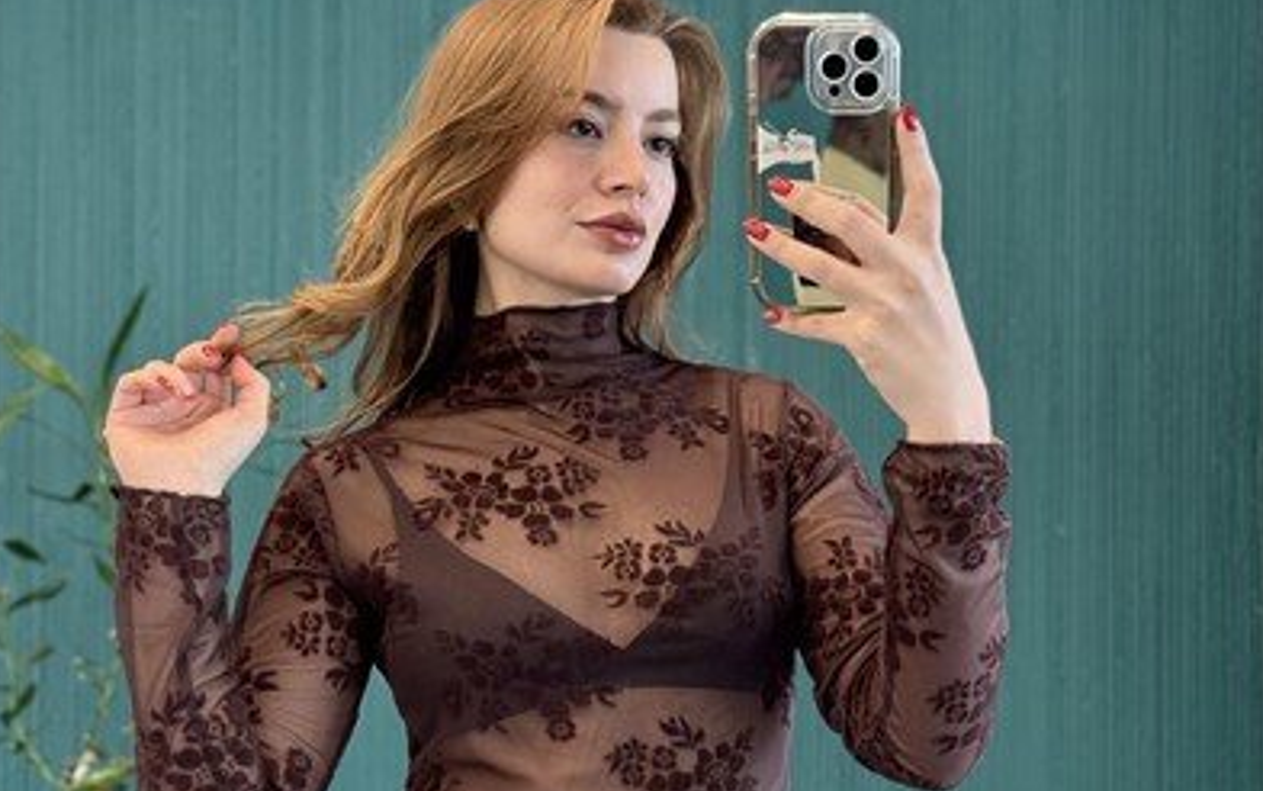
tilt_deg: -21.1
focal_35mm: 69
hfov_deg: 29.8
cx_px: 627
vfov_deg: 18.9
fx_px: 2376
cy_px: 481
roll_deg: +1.5
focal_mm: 6.76
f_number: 1.78
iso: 100
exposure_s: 1/86
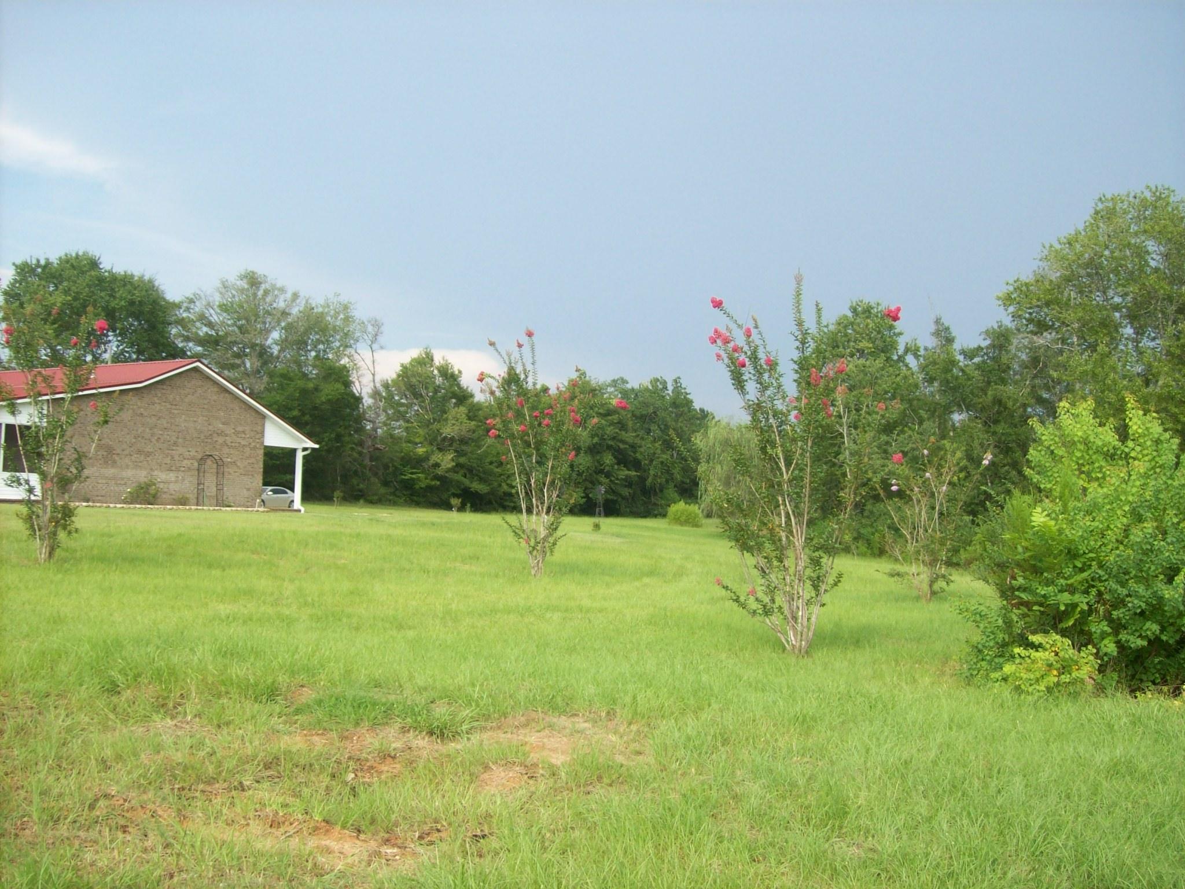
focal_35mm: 36
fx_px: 1232
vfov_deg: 39.7
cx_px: 592
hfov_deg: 51.4
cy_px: 444
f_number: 2.7
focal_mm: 6
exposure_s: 1/418
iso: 80
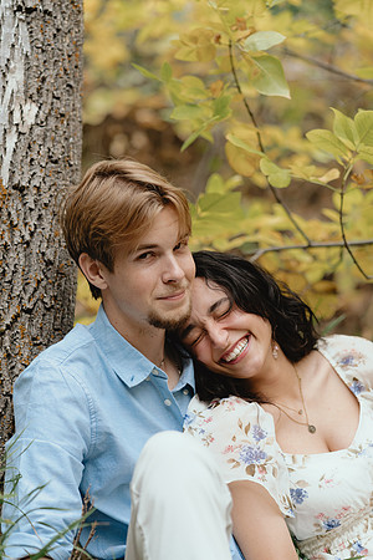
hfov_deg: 16.1
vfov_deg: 23.9
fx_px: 1321
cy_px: 280
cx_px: 186
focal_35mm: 85
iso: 400
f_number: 2.8
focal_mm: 85
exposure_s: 1/250
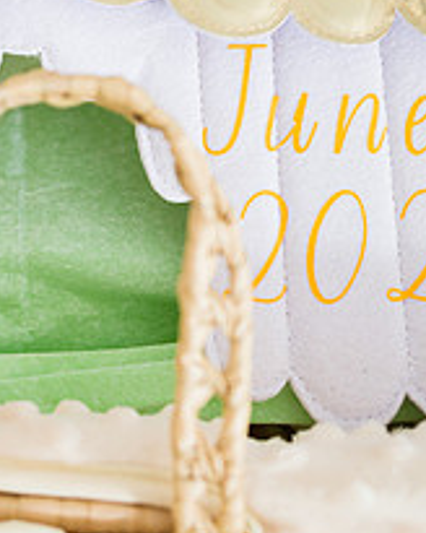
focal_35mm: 93
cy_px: 151
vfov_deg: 20.5
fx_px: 1466
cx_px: -18
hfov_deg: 16.1
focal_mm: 35
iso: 320
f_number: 3.2
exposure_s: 1/200
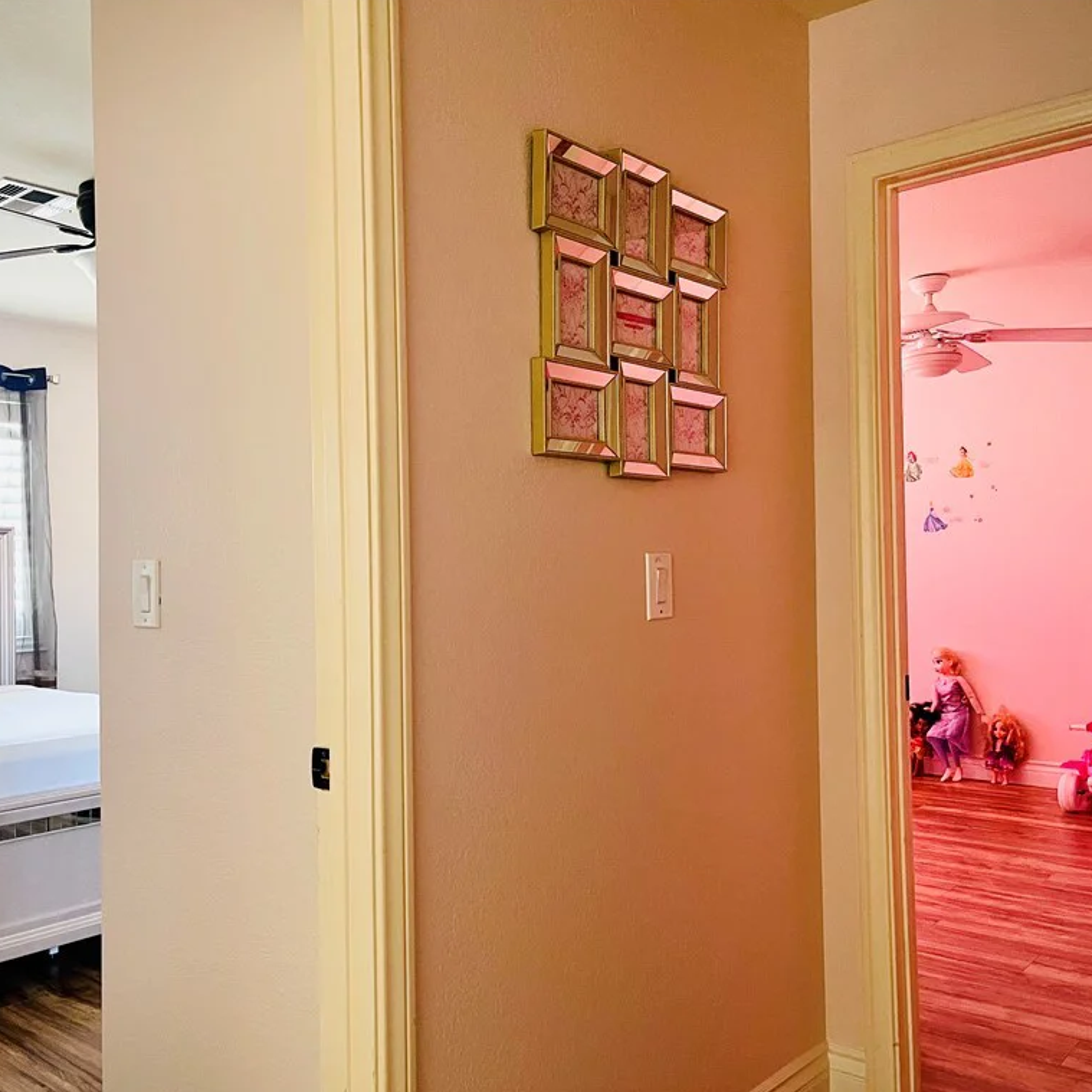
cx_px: 504
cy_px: 547
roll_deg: +0.3
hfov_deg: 52.5
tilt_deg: +0.3
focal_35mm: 31
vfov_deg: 52.5
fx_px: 1106
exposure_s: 1/40
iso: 400
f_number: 1.6
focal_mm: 5.1
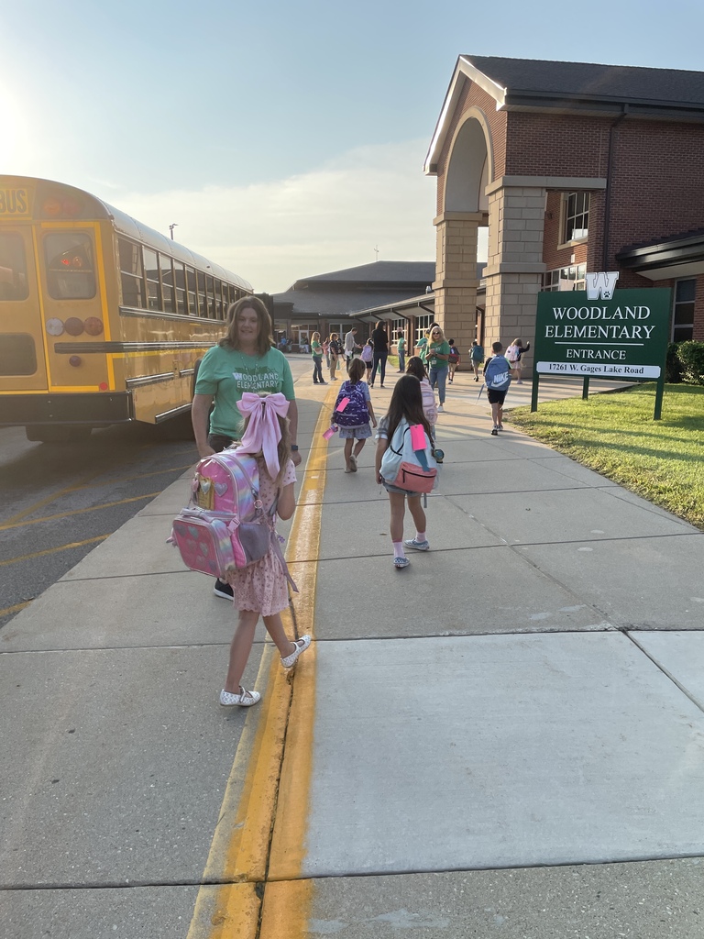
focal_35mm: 26
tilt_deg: -13.6
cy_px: 470
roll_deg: -1.0
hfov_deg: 53.1
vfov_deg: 67.3
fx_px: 705
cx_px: 352
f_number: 1.6
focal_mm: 4.2
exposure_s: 1/1795
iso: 32
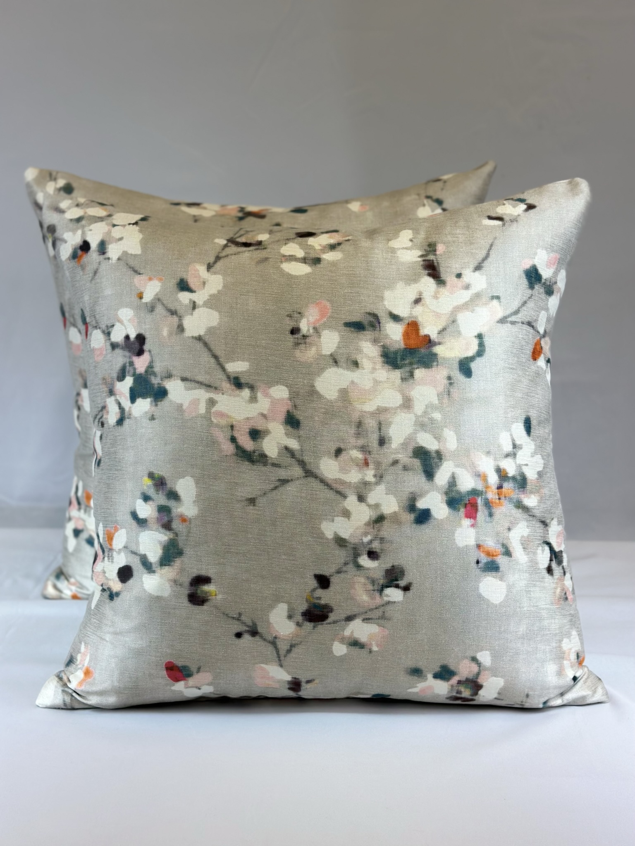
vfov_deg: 39.7
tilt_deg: -12.1
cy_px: 423
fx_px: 1174
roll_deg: -0.6
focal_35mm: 48
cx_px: 318
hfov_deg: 30.3
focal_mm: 6.86
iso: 64
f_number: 1.78
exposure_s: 1/166
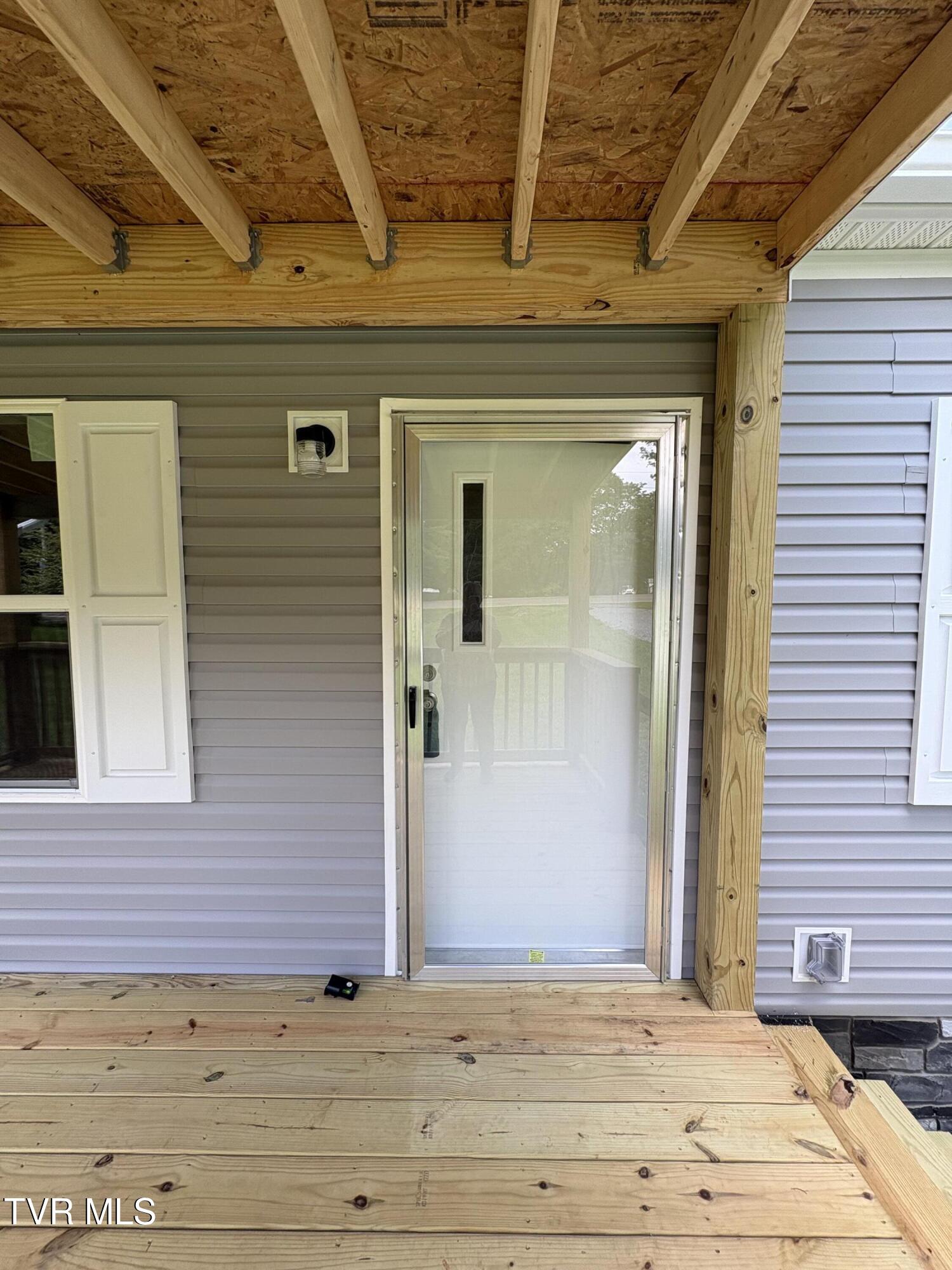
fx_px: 513
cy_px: 635
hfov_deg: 85.7
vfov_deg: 102.1
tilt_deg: -3.9
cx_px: 476
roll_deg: -1.3
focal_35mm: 14
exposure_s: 1/189
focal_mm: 2.22
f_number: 2.2
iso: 40
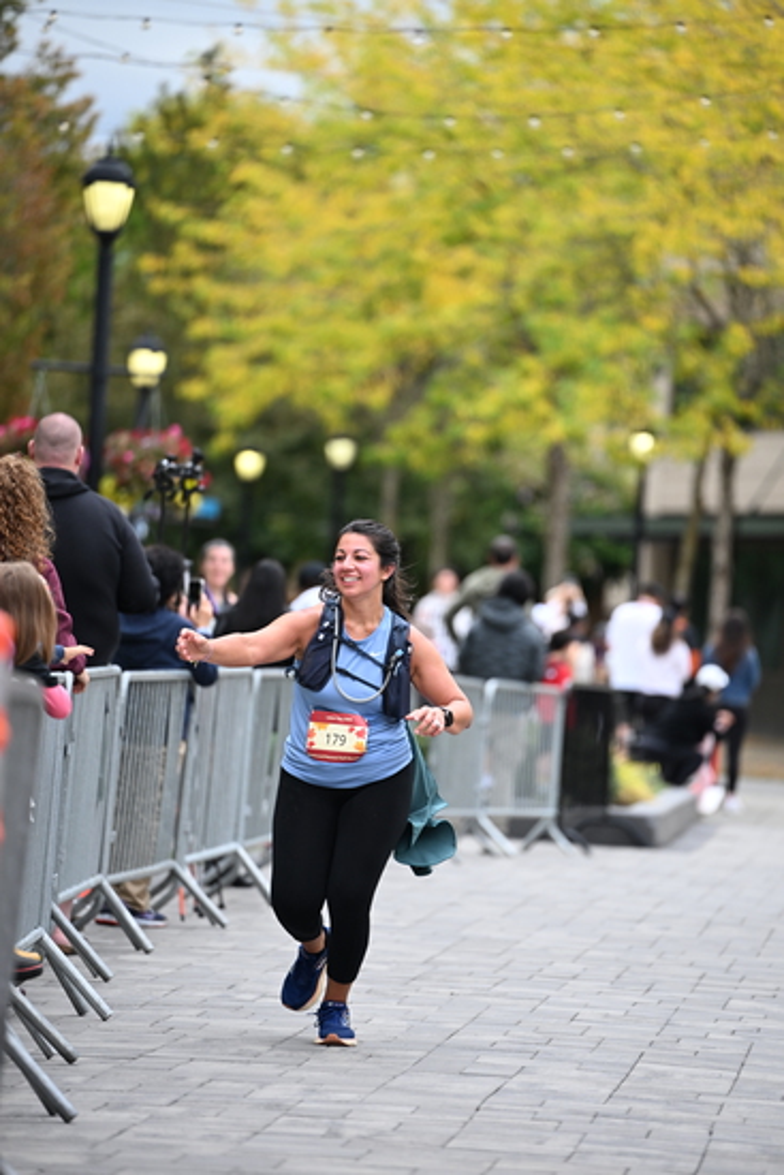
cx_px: 392
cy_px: 588
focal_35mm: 200
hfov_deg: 6.9
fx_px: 6529
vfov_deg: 10.3
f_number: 2.8
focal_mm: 200
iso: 640
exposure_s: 1/2000
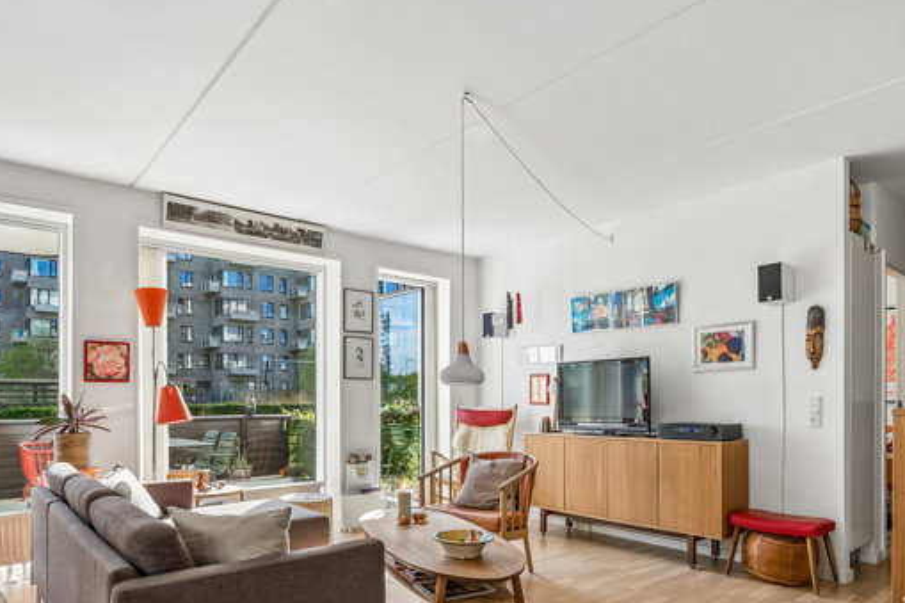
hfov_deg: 78.5
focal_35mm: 22
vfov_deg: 55.5
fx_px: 553
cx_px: 421
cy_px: 422
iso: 640
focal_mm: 14
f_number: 5.6
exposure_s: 1/320
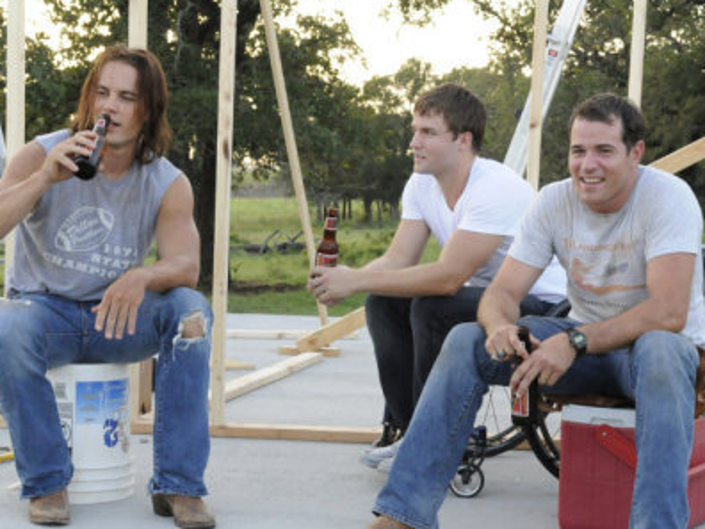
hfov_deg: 23.6
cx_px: 351
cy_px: 328
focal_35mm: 83
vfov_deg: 17.8
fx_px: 1690
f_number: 10
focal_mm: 38
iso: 1600
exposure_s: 1/160
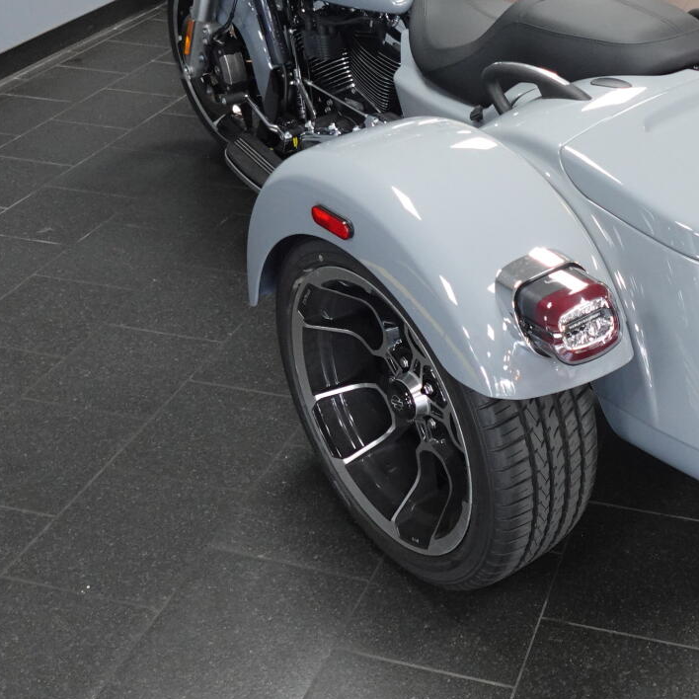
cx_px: 566
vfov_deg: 35.2
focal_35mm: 48
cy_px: 271
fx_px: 1097
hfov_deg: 34.2
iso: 800
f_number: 2
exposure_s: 1/100
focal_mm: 7.6
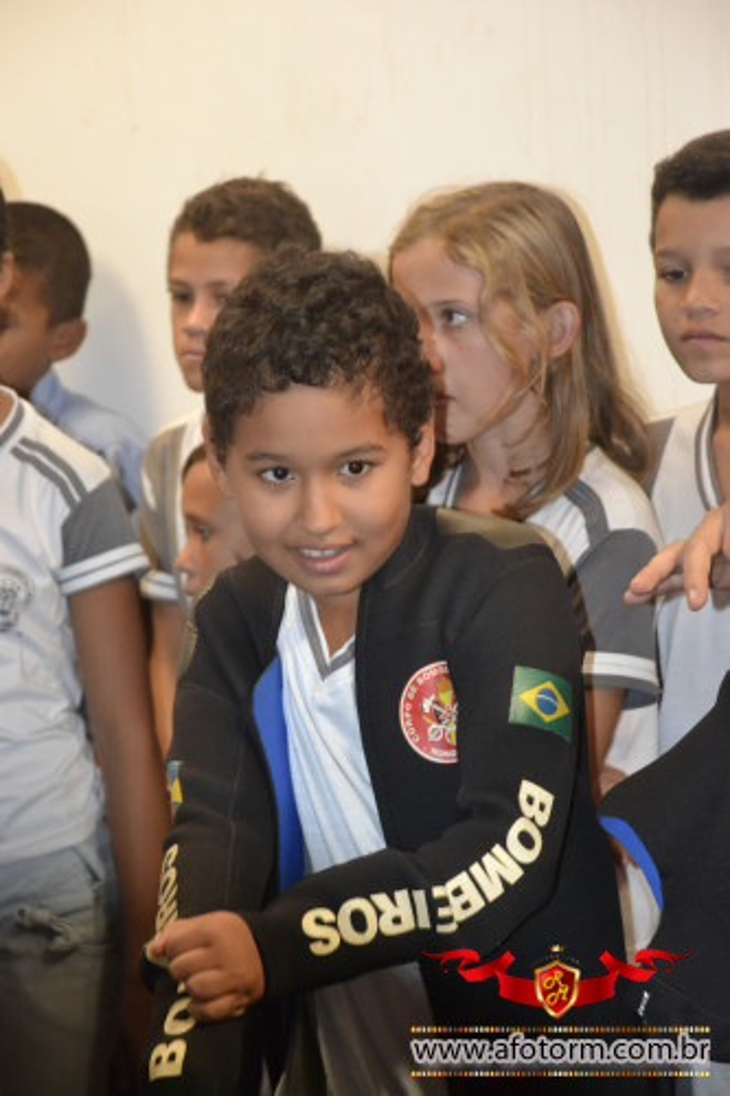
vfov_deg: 18.2
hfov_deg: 12.2
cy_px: 548
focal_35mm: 112
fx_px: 3424
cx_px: 365
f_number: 5.3
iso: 3200
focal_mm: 75
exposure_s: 1/60
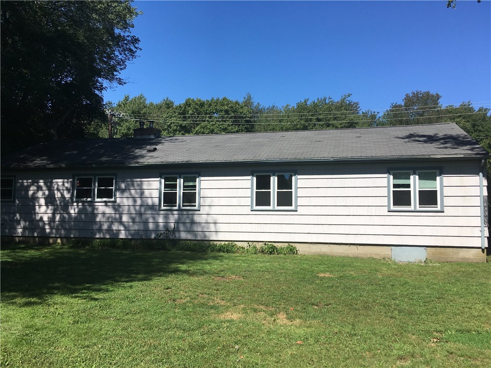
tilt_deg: +3.0
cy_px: 184
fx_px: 411
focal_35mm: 29
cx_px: 246
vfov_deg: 48.2
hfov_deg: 61.7
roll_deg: -0.3
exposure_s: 1/2198
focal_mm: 4.15
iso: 25
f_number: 2.2
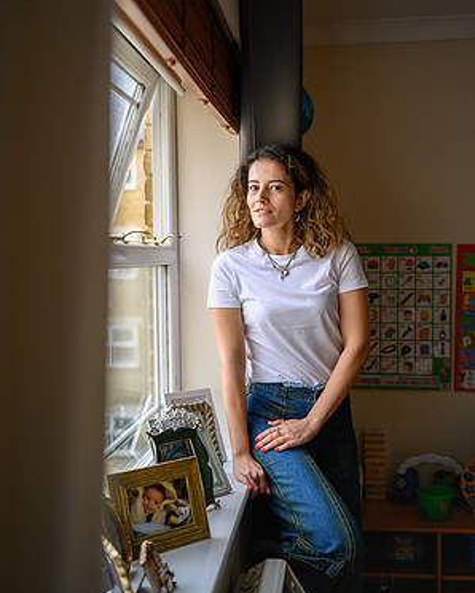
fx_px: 737
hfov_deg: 35.7
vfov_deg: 43.8
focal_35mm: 42
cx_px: 238
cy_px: 271
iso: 64
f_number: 2
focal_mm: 37
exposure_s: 1/125
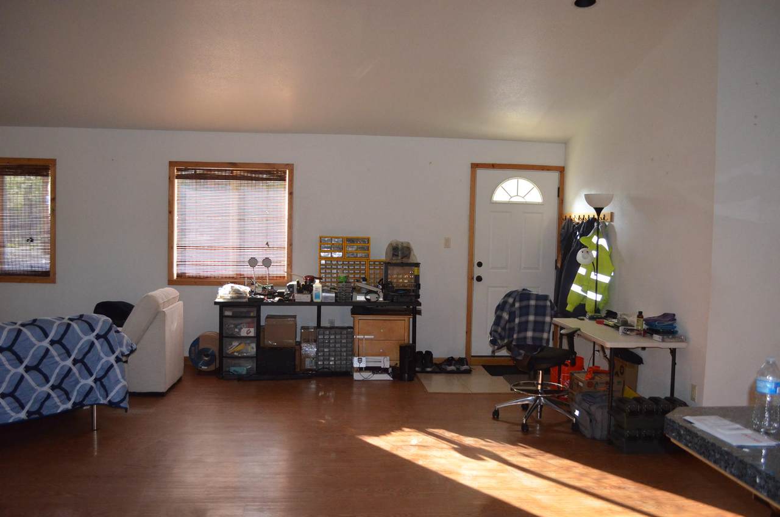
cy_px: 258
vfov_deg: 43.4
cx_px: 390
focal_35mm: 30
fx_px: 649
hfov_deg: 62.0
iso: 2500
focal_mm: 20
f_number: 3.8
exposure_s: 1/60
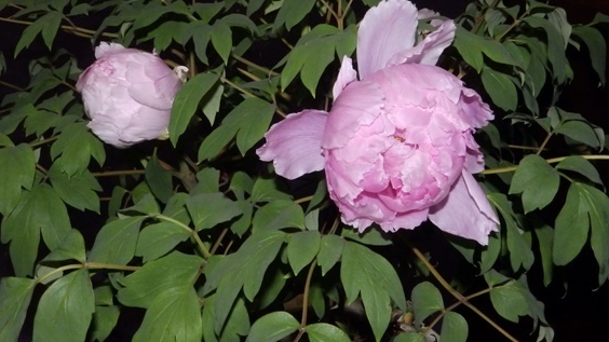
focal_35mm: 47
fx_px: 759
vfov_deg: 25.3
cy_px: 114
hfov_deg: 43.7
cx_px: 297
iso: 800
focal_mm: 6.8
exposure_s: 1/40
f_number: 8
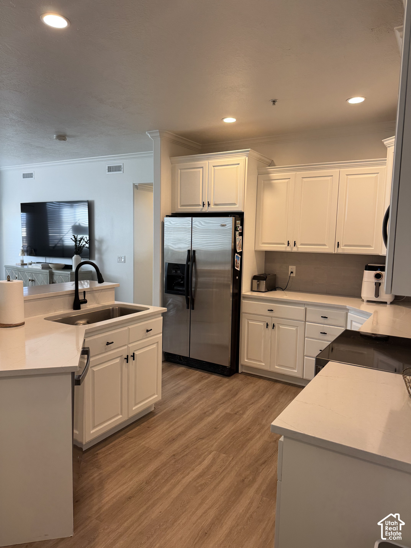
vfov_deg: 71.6
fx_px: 380
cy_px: 274
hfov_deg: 56.8
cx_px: 206
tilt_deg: -6.3
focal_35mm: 24
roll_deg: -0.4
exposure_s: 1/120
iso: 125
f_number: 1.78
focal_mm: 6.76
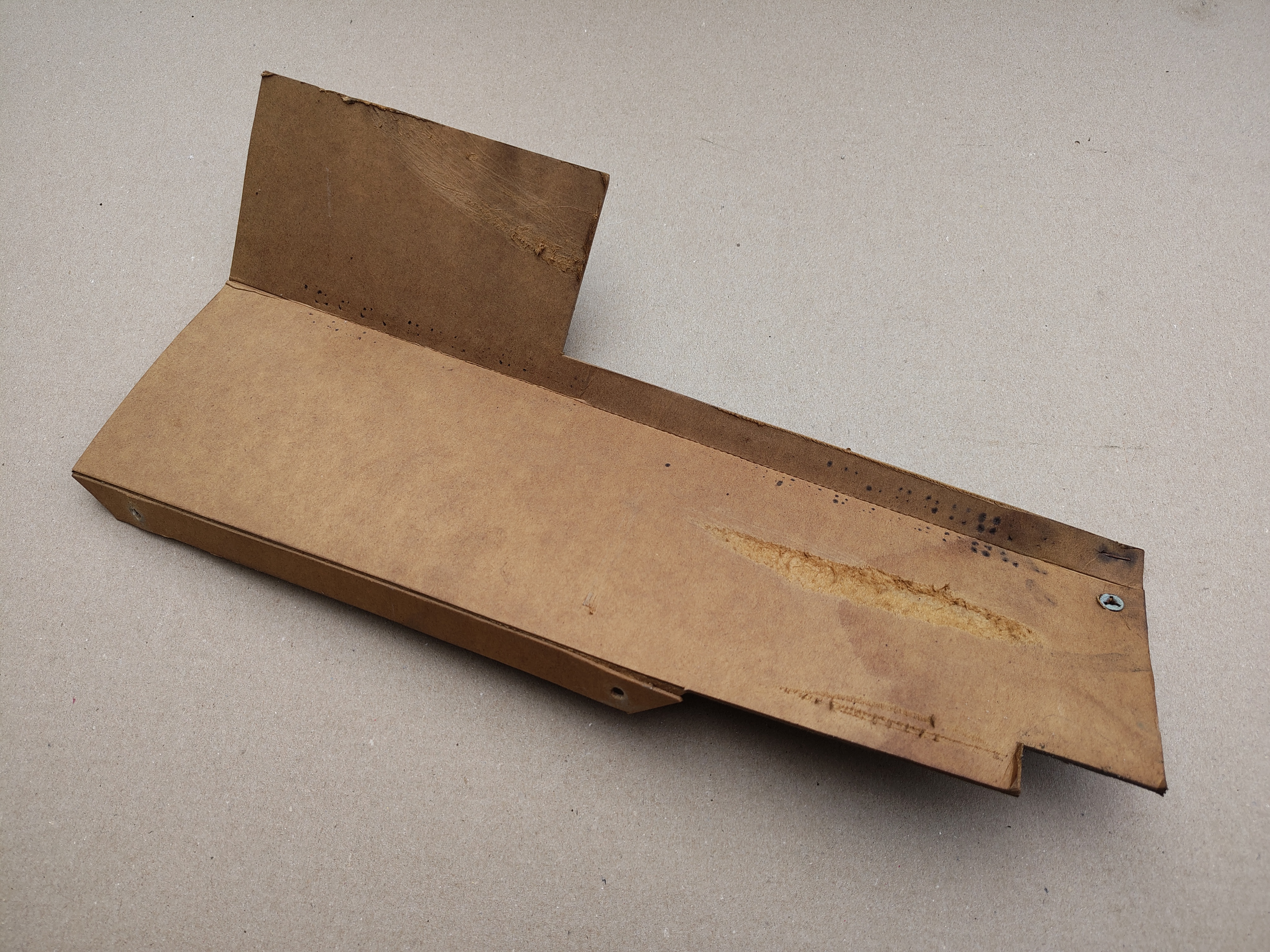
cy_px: 476
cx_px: 635
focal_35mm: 24
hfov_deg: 71.6
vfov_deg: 56.8
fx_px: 881
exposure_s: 1/712
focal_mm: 5.56
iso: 100
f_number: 1.8
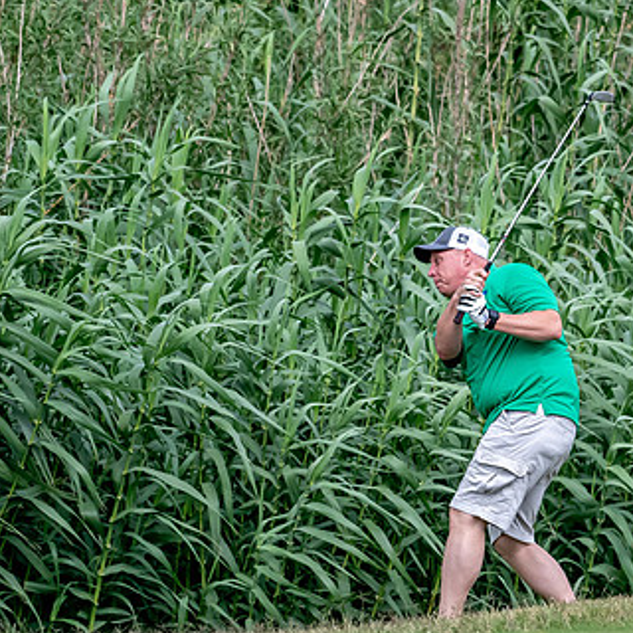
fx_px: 11958
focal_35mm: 578
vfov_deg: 3.0
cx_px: 538
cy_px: 361
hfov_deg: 3.0
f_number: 5.6
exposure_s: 1/2000
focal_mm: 250
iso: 1250
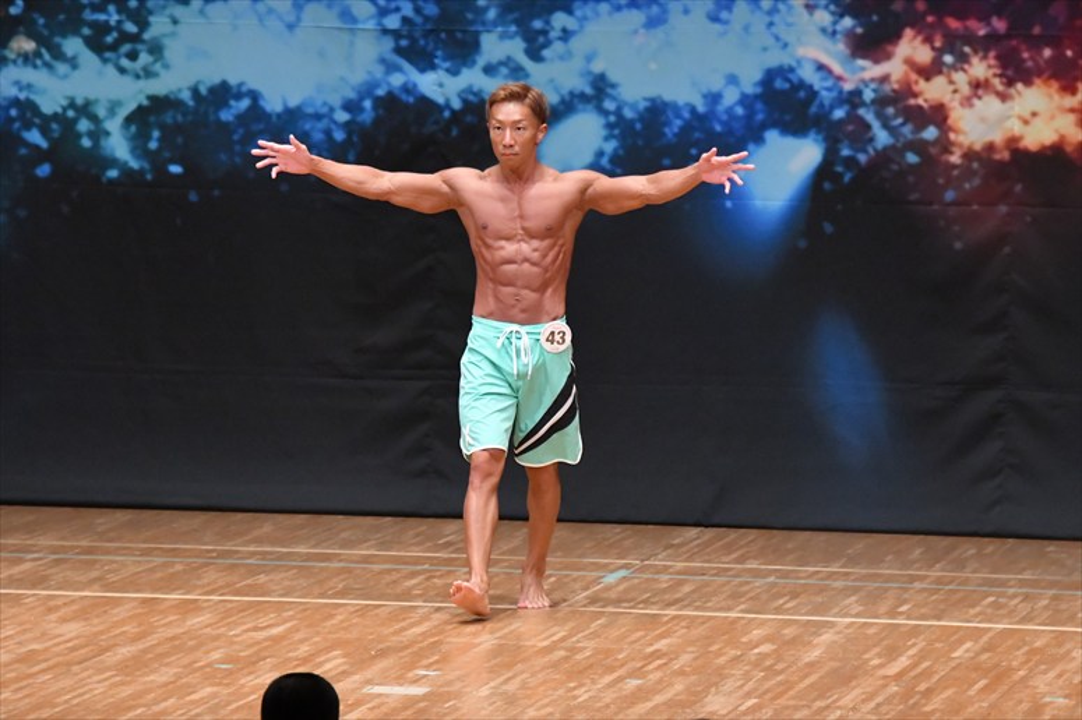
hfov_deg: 7.6
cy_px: 360
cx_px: 541
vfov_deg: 5.1
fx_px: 8111
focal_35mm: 270
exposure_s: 1/400
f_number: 5.6
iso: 8000
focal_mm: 180
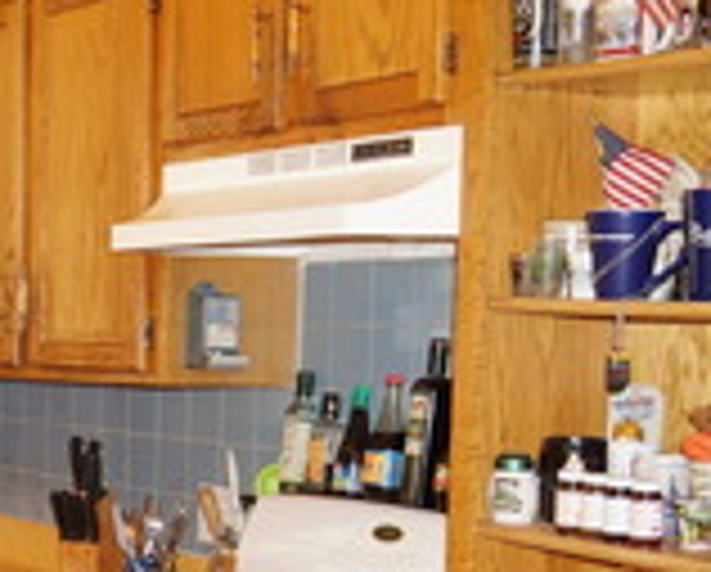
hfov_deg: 20.0
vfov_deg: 16.8
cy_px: 484
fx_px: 1918
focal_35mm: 91
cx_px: -81
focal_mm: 16
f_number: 4
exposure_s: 1/60
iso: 400
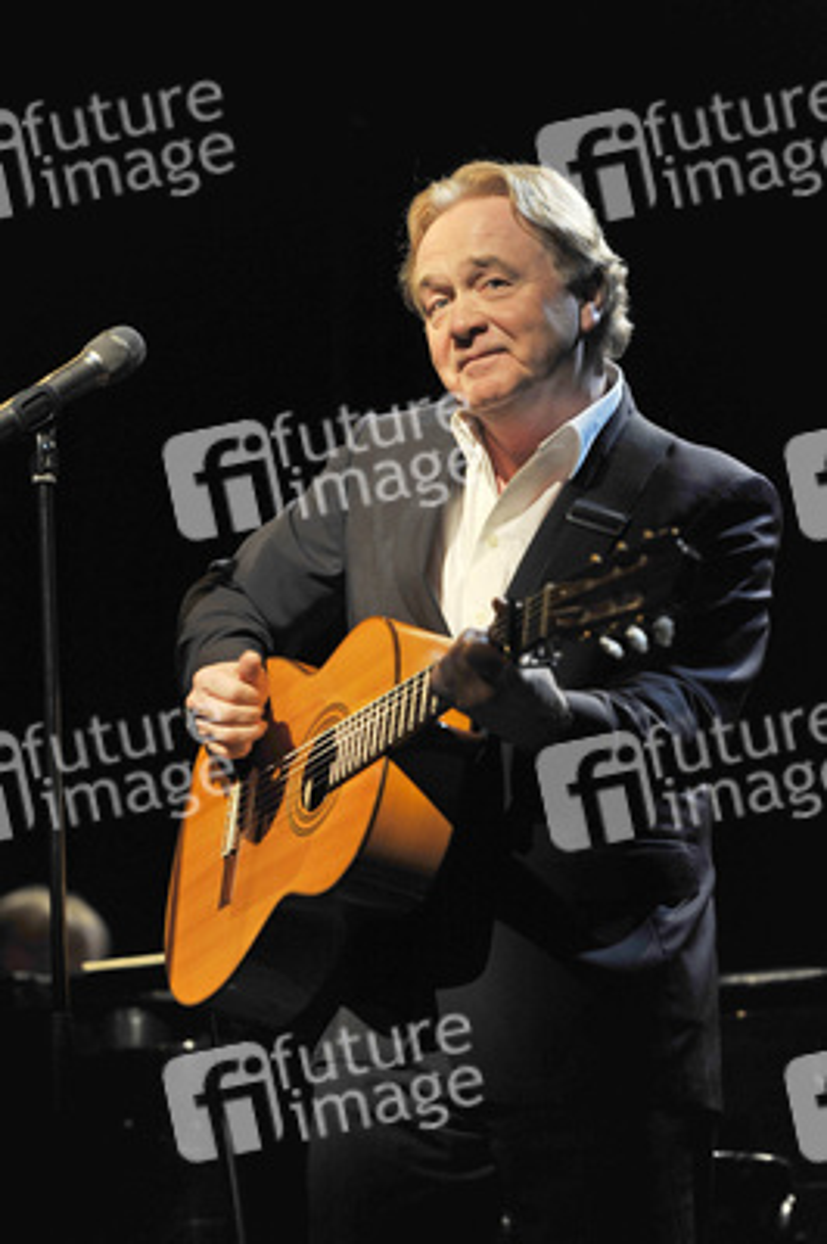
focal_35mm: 155
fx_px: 5350
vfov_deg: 13.3
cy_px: 622
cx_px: 414
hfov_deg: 8.8
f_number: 3.2
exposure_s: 1/200
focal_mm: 155
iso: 640
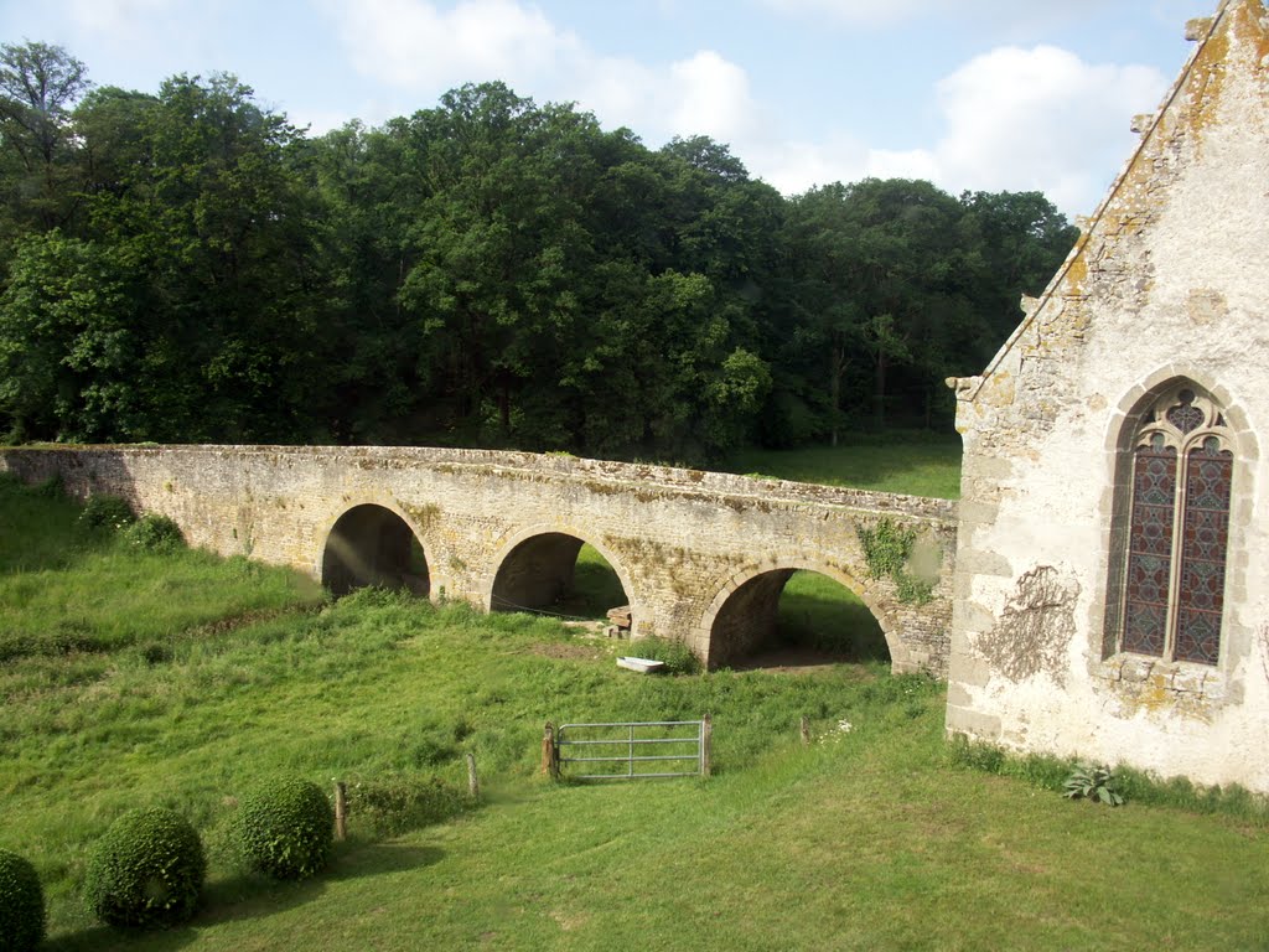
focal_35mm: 28
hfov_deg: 63.4
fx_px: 1026
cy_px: 476
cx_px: 634
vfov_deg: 49.7
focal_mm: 7.2
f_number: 5.6
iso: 64
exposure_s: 1/200
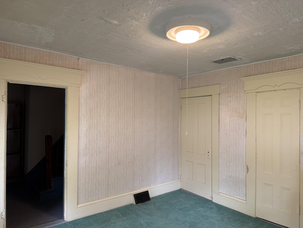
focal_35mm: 24
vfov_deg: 56.8
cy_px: 114
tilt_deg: +0.1
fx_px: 210
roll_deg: -0.2
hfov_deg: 71.6
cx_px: 152
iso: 160
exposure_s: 1/60
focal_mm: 6.76
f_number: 1.78
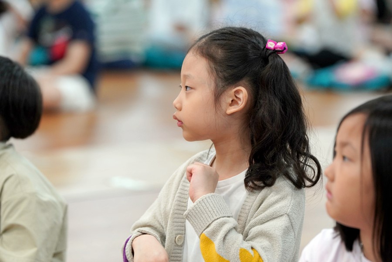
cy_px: 131
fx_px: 1905
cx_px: 196
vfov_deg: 7.8
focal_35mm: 175
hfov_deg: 11.7
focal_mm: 175
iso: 2000
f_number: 4
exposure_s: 1/200
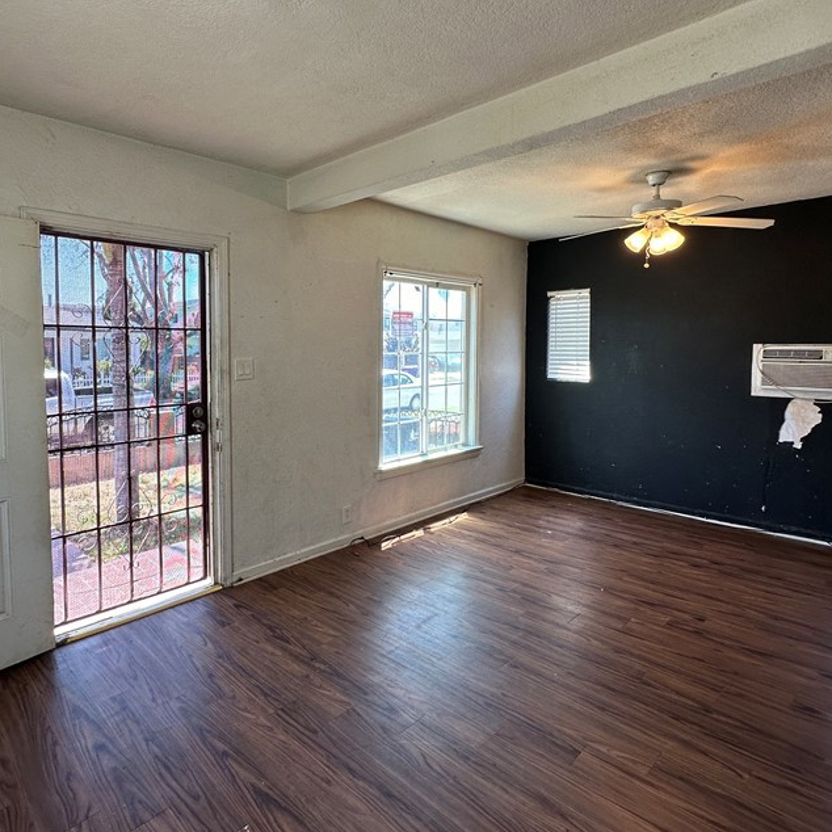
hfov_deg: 74.5
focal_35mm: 20
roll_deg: -1.1
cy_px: 374
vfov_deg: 74.6
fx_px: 544
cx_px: 365
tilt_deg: -2.3
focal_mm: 2.22
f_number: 2.2
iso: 64
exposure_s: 1/120
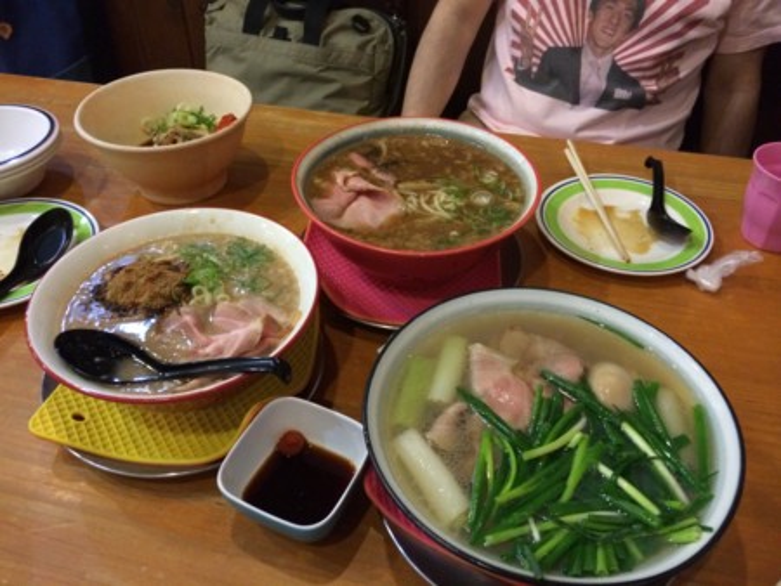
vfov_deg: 46.8
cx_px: 390
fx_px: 677
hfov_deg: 59.9
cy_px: 293
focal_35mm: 30
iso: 400
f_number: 2.2
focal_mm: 4.12
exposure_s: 1/15
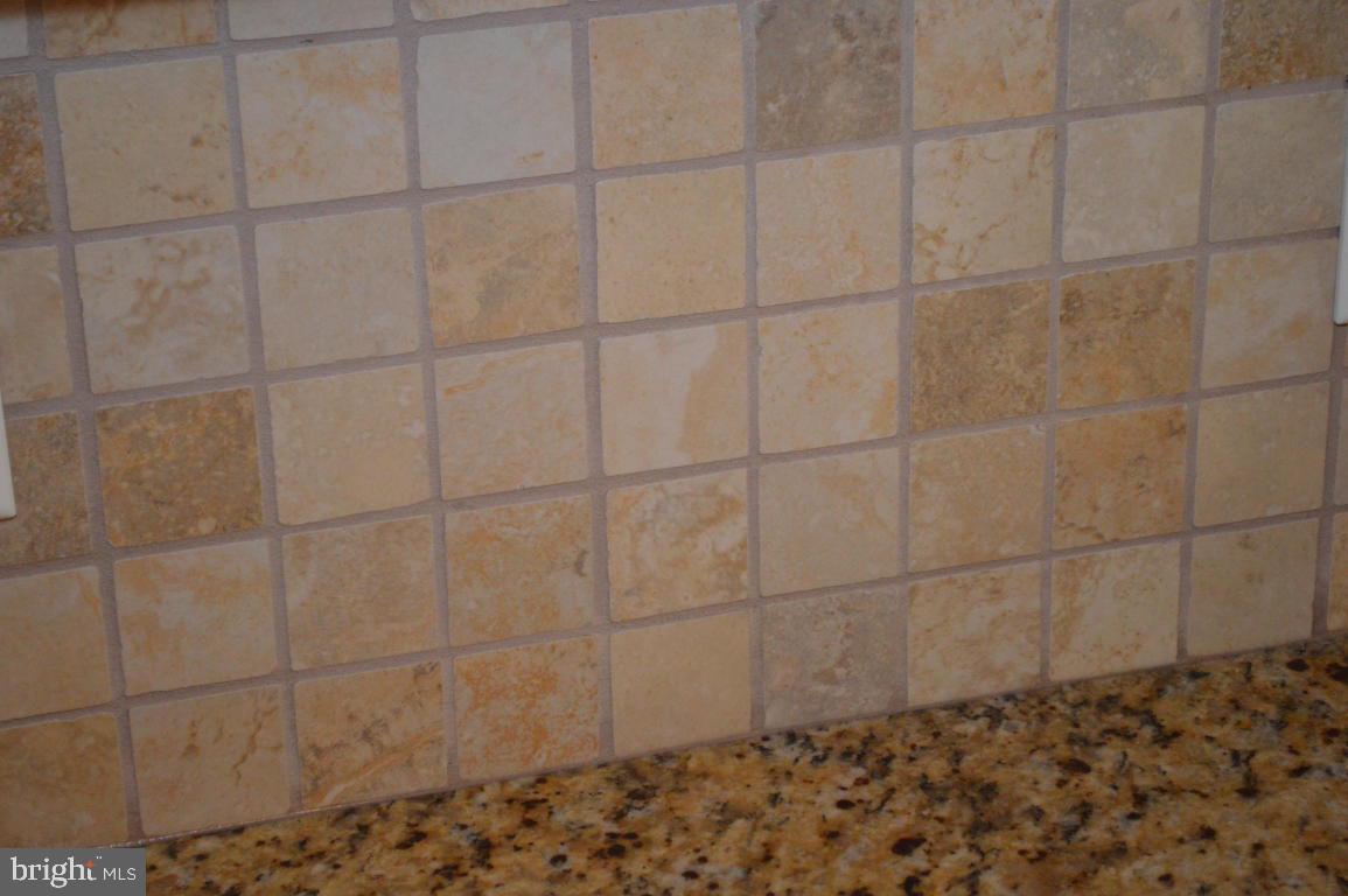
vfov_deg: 16.5
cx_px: 674
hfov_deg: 24.6
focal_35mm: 82
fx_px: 3086
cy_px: 448
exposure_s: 1/60
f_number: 5.6
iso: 1400
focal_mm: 55
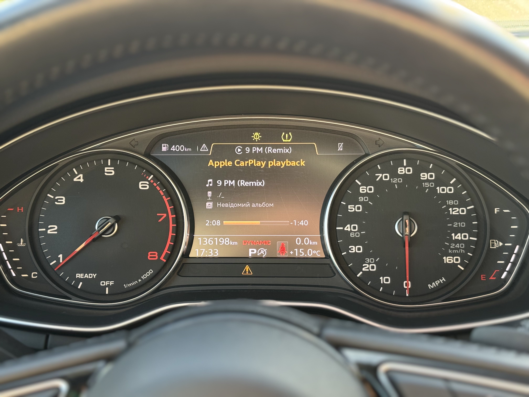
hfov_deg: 39.7
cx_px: 264
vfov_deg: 30.3
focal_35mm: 48
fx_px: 734
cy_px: 198
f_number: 1.78
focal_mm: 6.76
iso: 100
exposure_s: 1/107
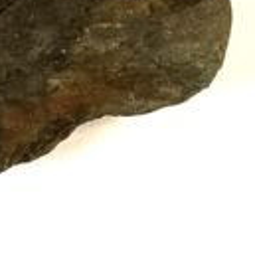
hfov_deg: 8.2
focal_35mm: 203
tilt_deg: -88.8
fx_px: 1692
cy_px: -31
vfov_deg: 8.5
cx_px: -275
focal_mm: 3
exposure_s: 1/146
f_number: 1.8
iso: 20
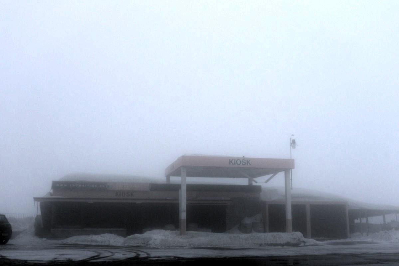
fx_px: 410
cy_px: 133
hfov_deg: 51.9
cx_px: 200
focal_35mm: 37
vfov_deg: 36.0
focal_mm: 7.9
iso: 80
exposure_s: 1/800
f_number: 4
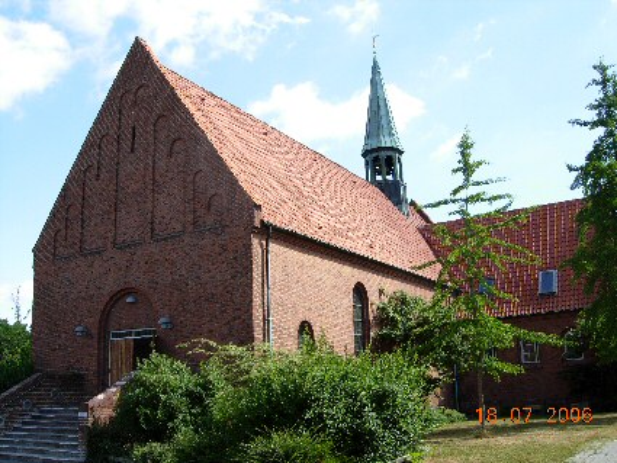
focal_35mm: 36
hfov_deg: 51.3
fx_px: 642
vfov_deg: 39.7
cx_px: 308
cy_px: 232
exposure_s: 1/215
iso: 50
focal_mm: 7.5
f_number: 4.3
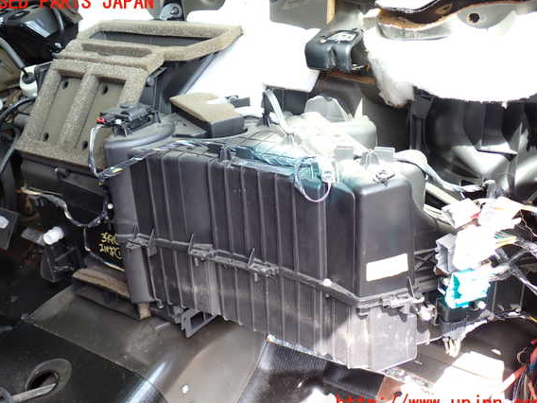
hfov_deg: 49.0
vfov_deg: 37.7
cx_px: 266
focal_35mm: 38
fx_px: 589
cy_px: 203
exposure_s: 1/80
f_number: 2.5
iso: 125
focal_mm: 6.37
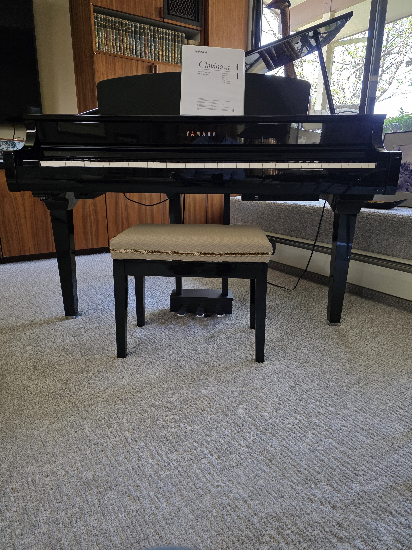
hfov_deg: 58.9
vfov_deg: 73.9
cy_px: 275
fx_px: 365
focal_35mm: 23
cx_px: 206
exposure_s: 1/120
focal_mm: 6.3
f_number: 1.7
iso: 320
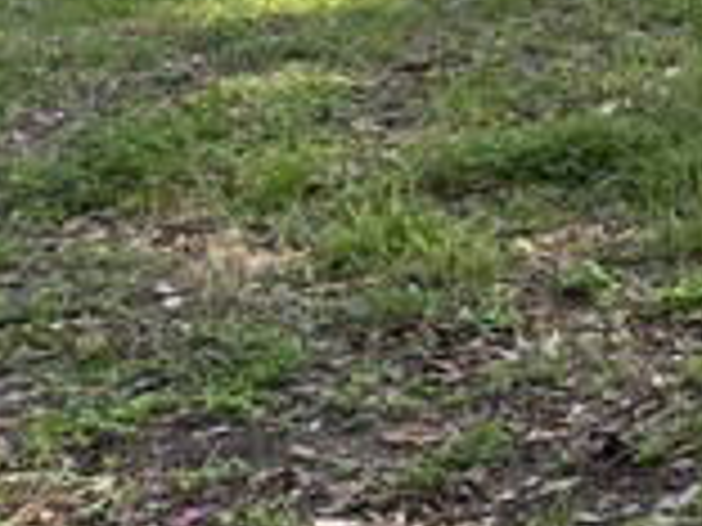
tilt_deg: -7.5
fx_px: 2170
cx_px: 1431
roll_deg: -0.6
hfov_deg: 14.8
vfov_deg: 13.2
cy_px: -216
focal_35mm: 107
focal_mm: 5.96
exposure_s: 1/684
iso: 50
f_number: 1.6
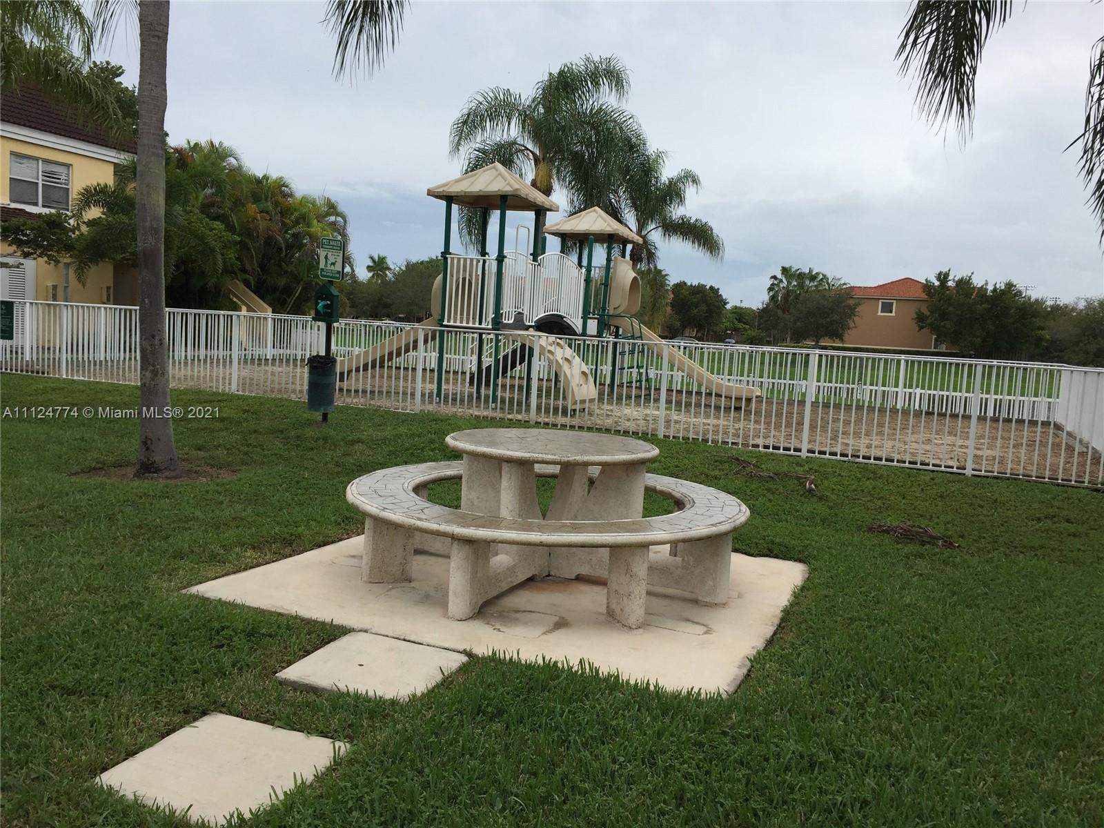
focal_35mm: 29
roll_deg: -4.0
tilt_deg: -5.9
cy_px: 414
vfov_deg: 48.2
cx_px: 552
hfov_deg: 61.7
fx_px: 925
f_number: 2.2
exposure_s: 1/1068
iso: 32
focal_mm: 4.15
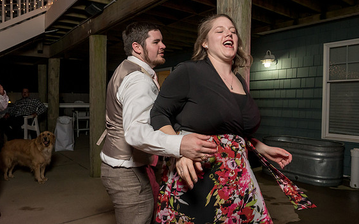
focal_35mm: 27
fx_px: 264
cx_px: 160
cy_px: 112
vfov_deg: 46.0
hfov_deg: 68.2
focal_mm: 18
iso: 2000
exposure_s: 1/100
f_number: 5.6
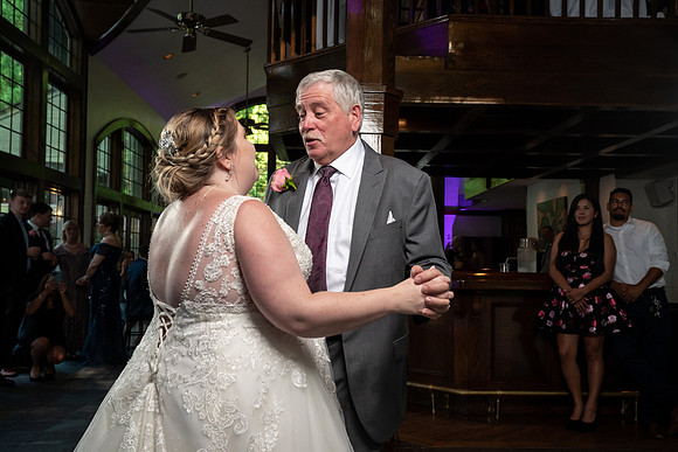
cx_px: 342
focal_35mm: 37
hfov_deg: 52.5
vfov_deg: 36.4
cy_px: 226
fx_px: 688
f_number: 5.6
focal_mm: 36
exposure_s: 1/200
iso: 2000
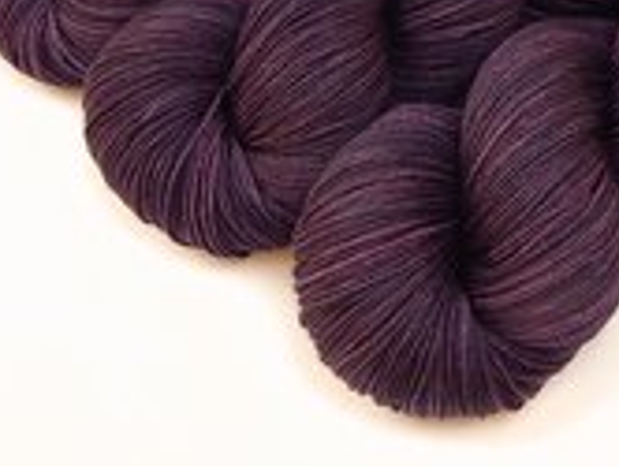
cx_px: 485
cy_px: 17
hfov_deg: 24.0
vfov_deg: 18.1
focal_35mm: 80
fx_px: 1433
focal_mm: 6.8
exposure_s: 1/15
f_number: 3.4
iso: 125
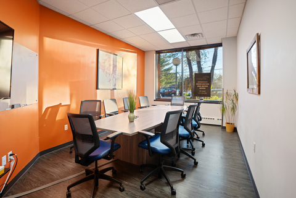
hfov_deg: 96.7
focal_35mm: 16
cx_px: 148
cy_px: 99
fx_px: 132
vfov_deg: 73.7
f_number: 2.8
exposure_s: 1/30
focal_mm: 16
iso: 320
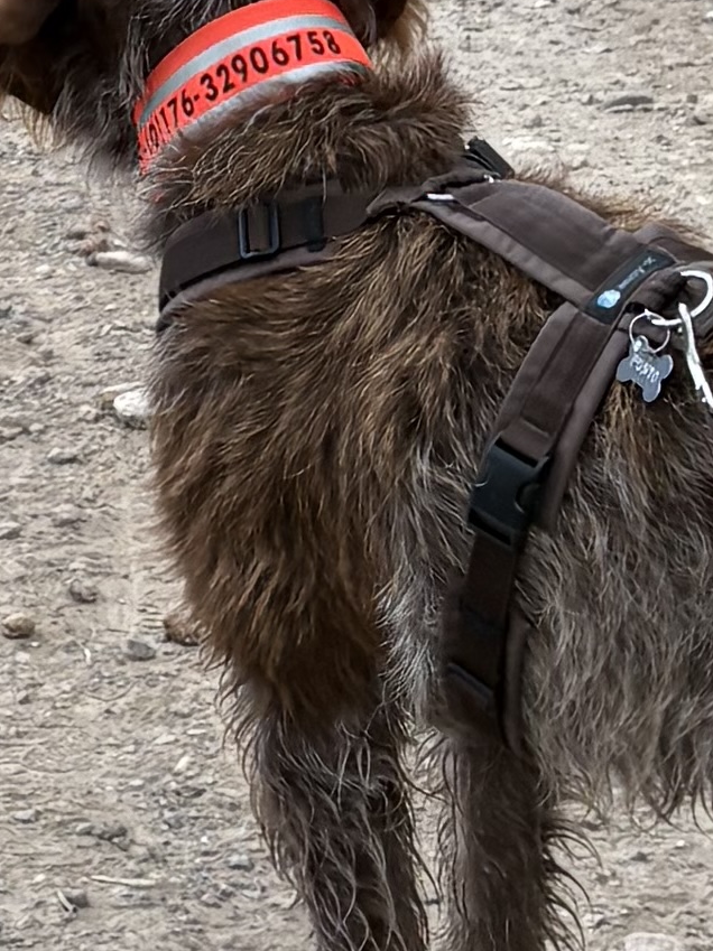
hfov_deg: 8.1
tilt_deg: -8.2
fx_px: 4810
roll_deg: +1.1
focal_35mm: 175
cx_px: -657
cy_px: -204
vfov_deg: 11.1
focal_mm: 5.96
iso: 64
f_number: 1.6
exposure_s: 1/830
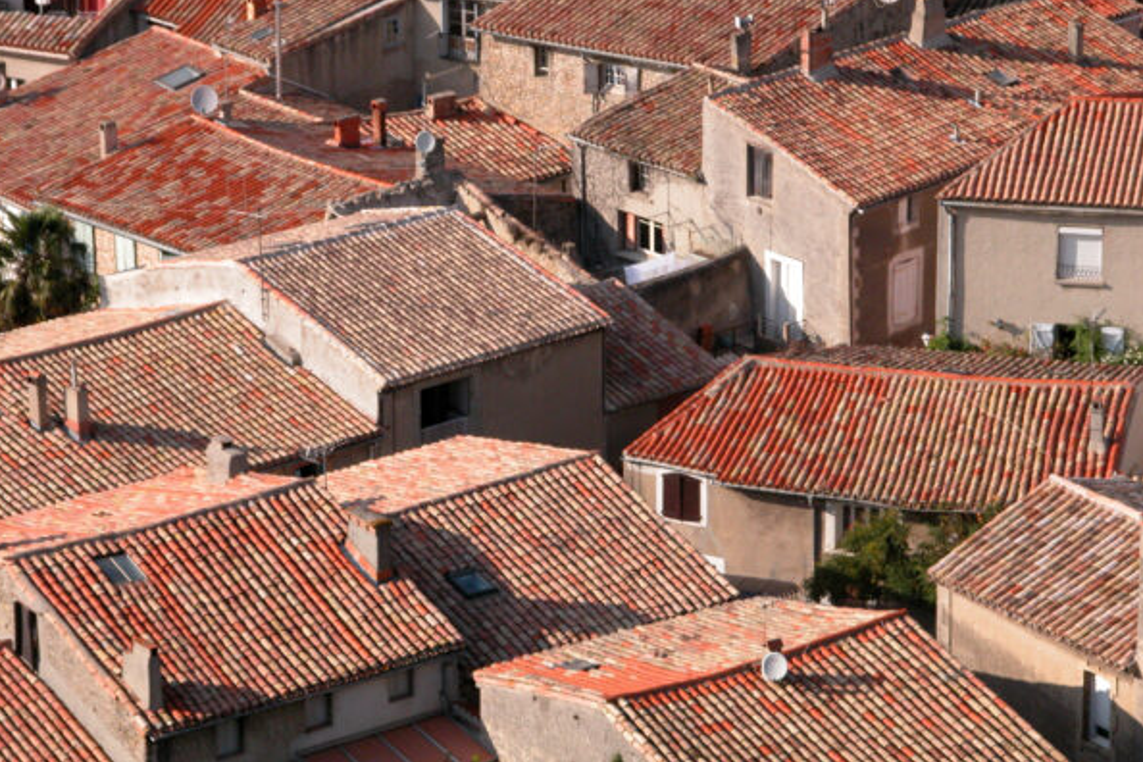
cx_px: 568
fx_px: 5365
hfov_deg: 12.2
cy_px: 348
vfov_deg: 8.1
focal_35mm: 169
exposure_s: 1/627
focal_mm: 41.1
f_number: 6.2
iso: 100
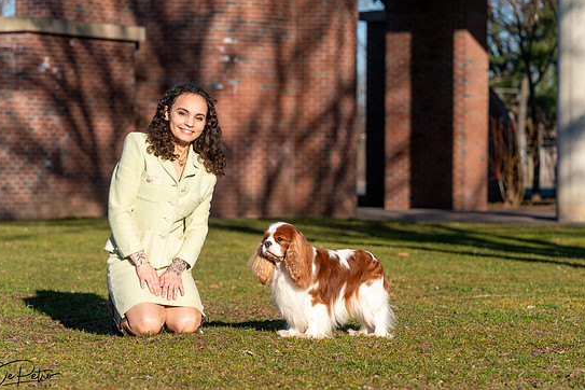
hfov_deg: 16.5
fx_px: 2015
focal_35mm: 124
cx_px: 280
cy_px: 203
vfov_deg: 11.1
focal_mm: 116
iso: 100
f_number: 5
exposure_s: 1/1250
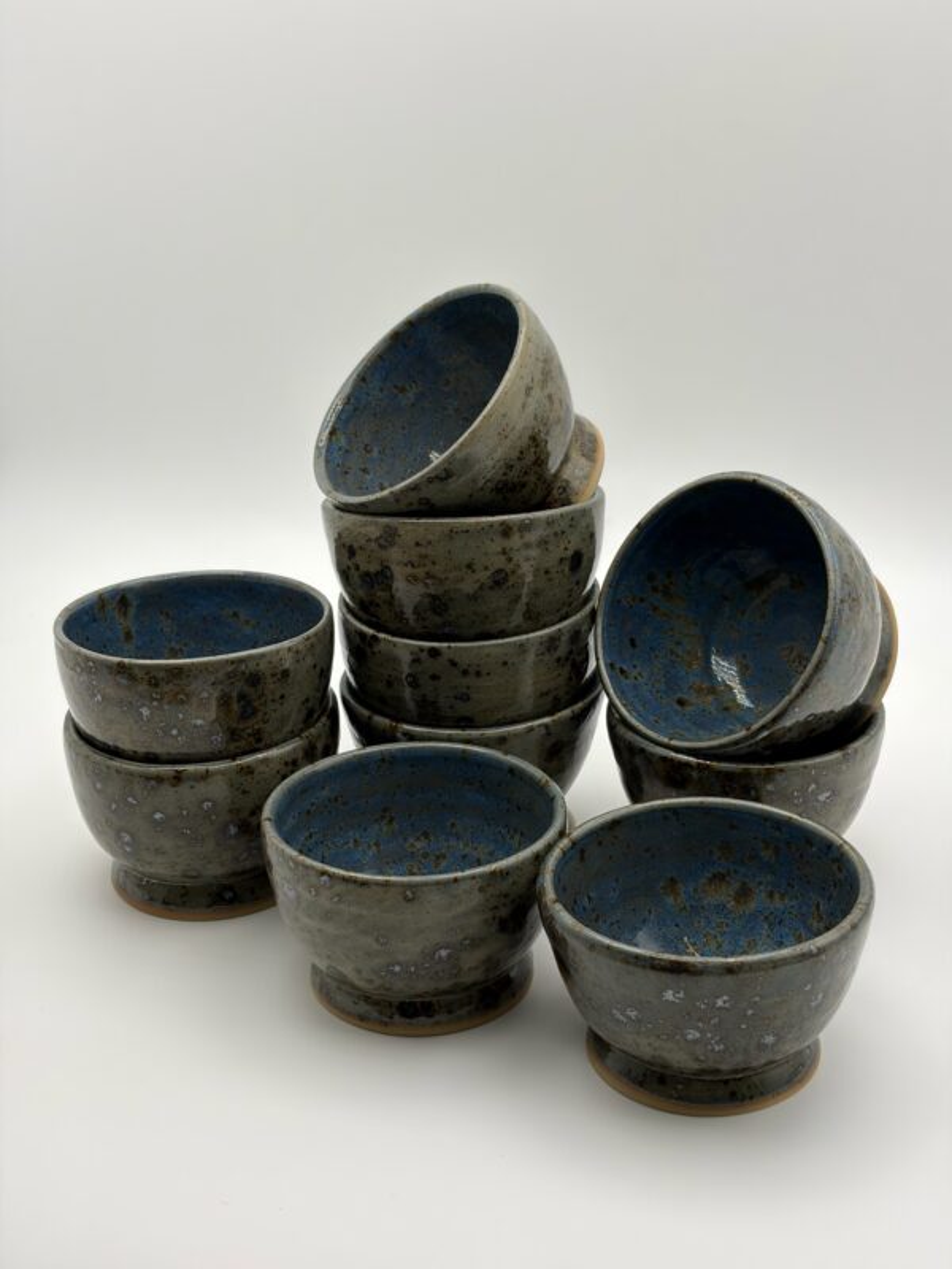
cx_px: 476
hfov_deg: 28.0
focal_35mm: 52
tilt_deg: -23.6
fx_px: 1907
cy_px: 634
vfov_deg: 36.8
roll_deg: +1.8
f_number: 1.6
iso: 32
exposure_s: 1/959
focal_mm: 5.96
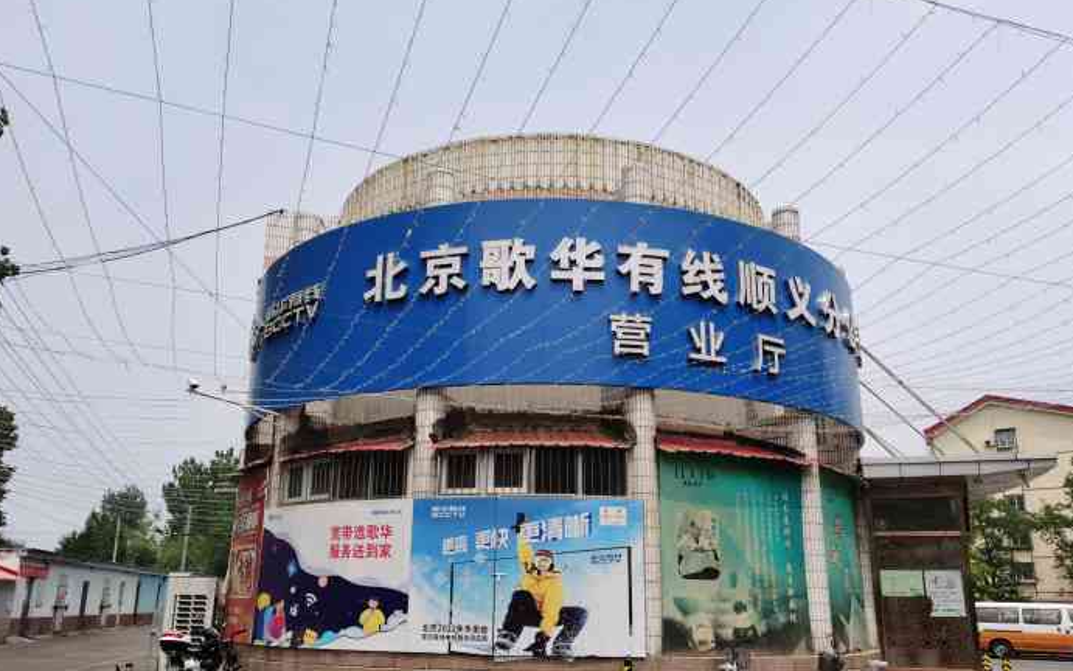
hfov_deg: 64.6
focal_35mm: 29
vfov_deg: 43.0
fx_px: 848
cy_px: 386
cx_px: 534
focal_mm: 5.56
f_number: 1.6
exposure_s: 1/5000
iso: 50
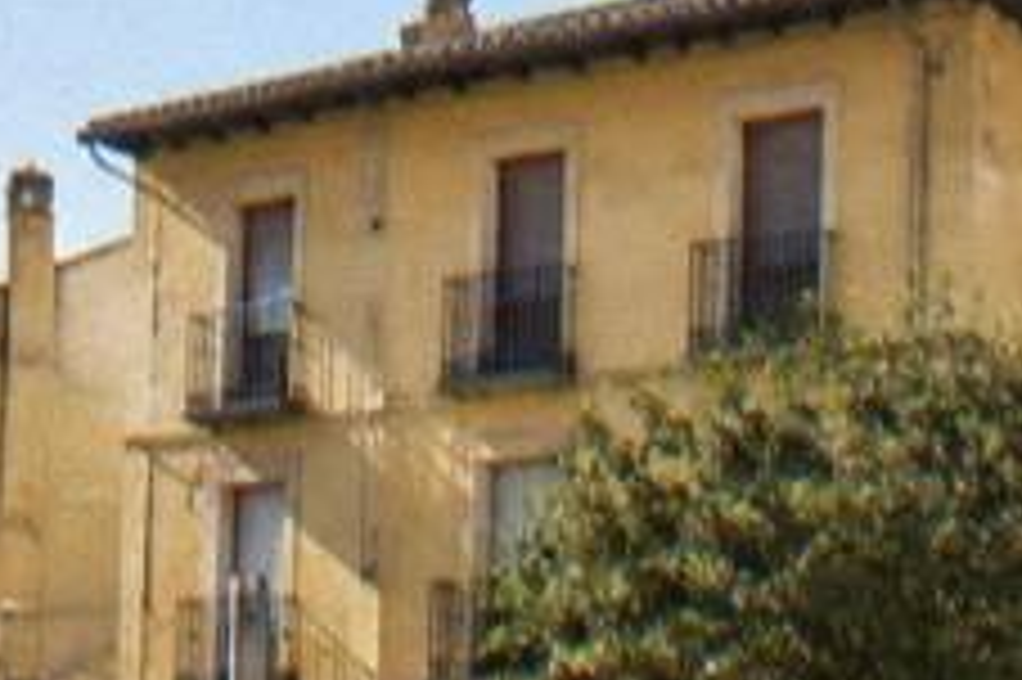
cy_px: -324
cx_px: 1333
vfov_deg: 7.7
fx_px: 4993
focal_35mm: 176
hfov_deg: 11.4
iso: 800
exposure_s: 1/30
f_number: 7.1
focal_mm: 40
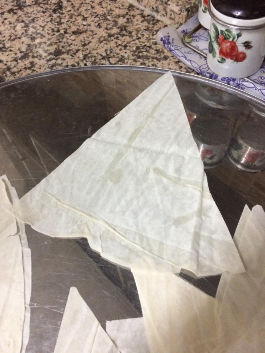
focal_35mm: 29
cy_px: 176
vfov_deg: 61.7
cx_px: 132
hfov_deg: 48.2
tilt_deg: -61.3
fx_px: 296
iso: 320
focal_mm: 4.15
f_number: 2.2
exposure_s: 1/17
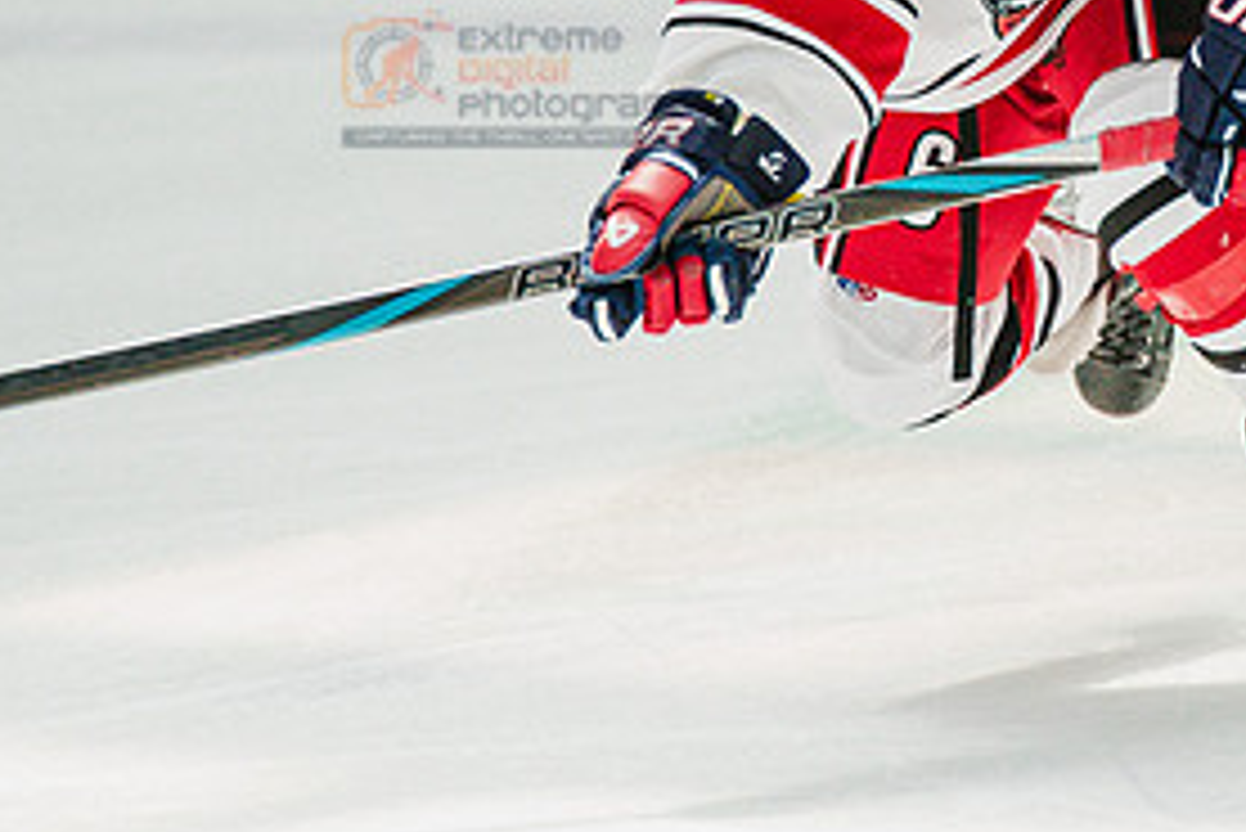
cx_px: 1153
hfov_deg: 2.2
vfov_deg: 1.5
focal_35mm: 925
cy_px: 79
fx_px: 32031
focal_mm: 300
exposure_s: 1/2000
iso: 1600
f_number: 4
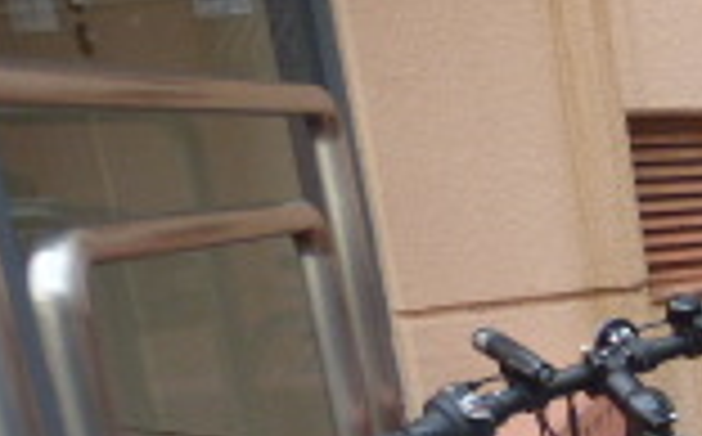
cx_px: 1400
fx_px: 1662
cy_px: 661
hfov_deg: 17.3
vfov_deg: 14.0
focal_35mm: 87
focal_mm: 3.58
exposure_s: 1/125
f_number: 2.8
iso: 100
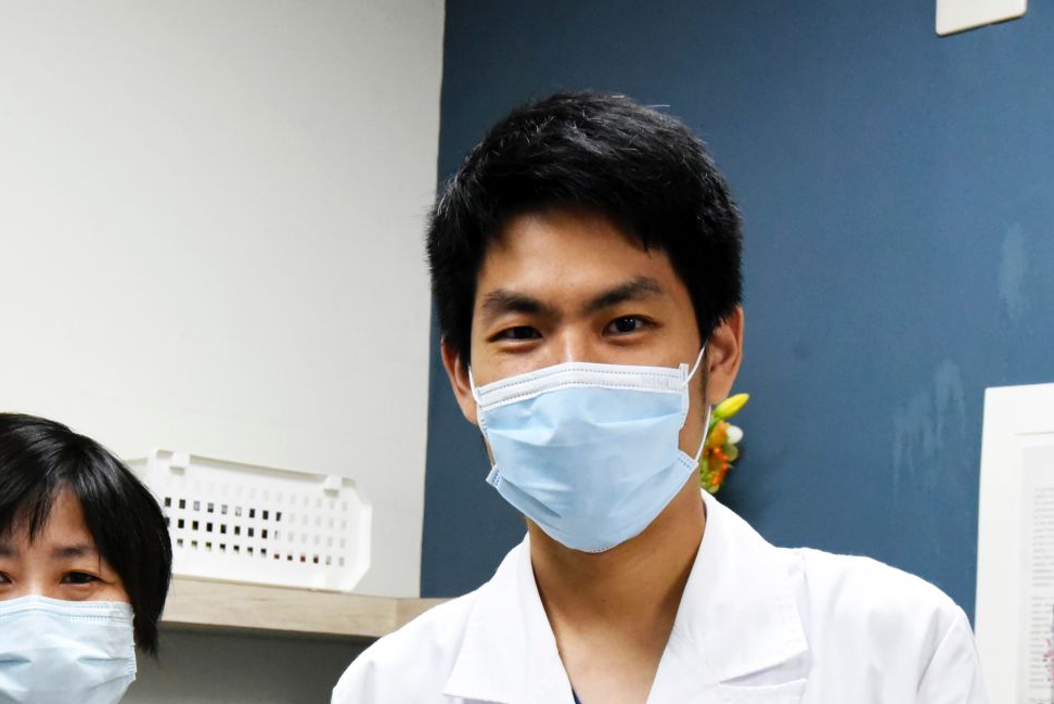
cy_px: 658
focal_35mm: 79
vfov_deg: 17.0
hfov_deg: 25.5
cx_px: 332
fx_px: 2314
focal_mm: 40
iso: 6400
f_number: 9
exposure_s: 1/320
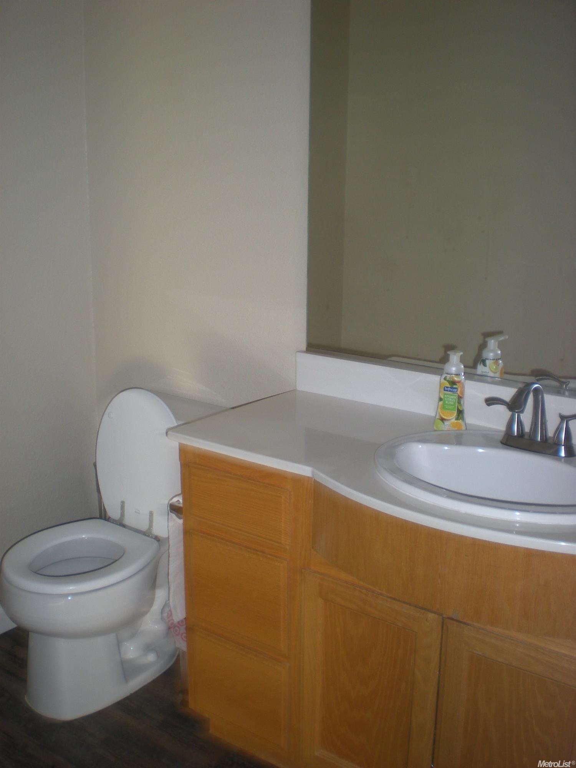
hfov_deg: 37.7
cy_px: 384
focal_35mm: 38
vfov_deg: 49.0
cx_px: 288
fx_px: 843
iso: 68
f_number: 3.1
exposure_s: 1/30
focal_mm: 6.3
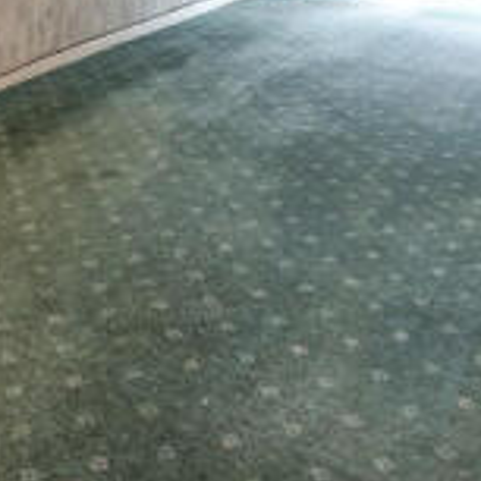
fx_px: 912
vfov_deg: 25.1
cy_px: -162
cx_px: 179
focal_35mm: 58
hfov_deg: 29.4
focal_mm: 16
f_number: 8
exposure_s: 1/13
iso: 200
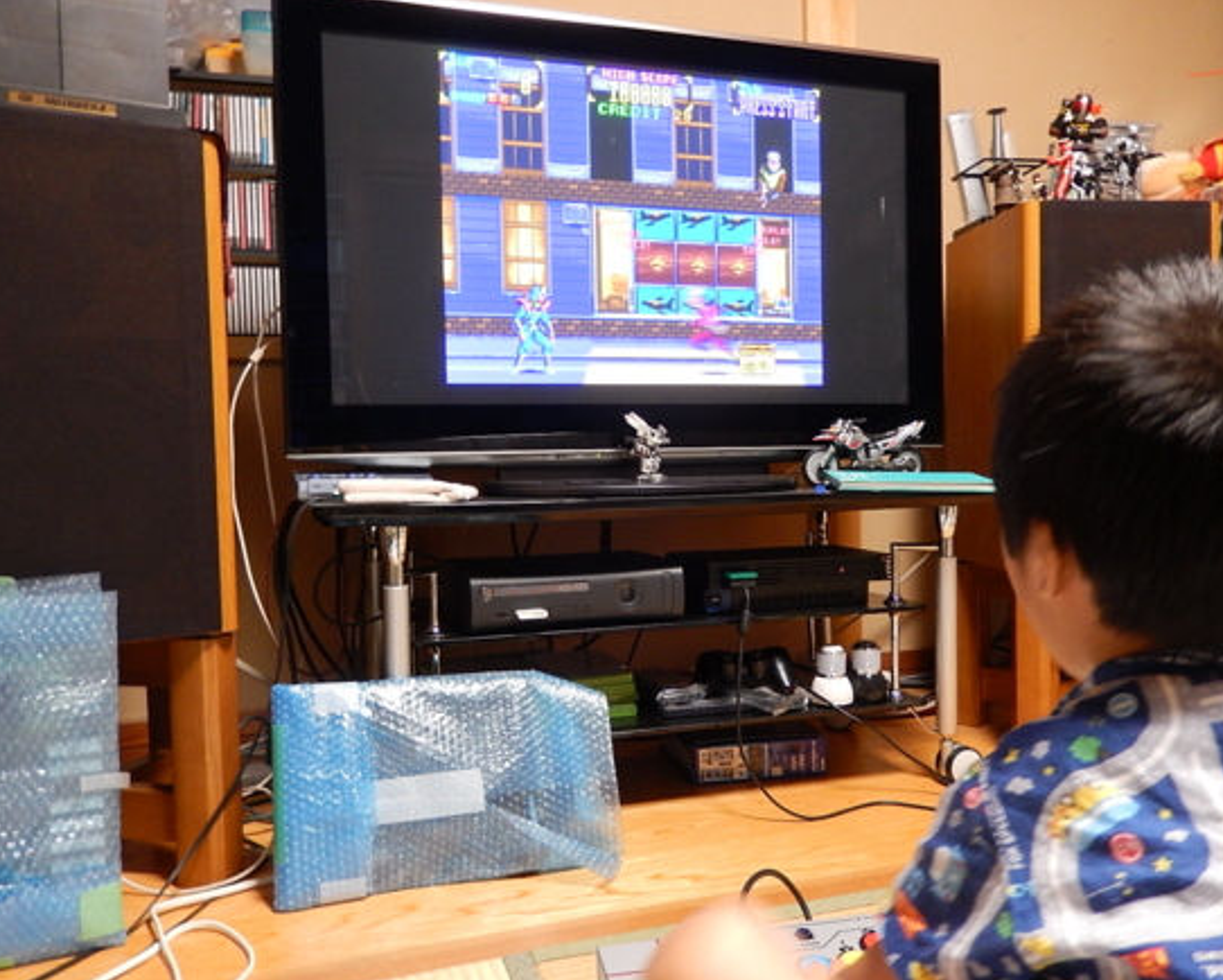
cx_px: 623
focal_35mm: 27
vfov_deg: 53.2
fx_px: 978
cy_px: 501
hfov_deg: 64.0
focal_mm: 4.5
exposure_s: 1/10
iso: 400
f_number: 3.4
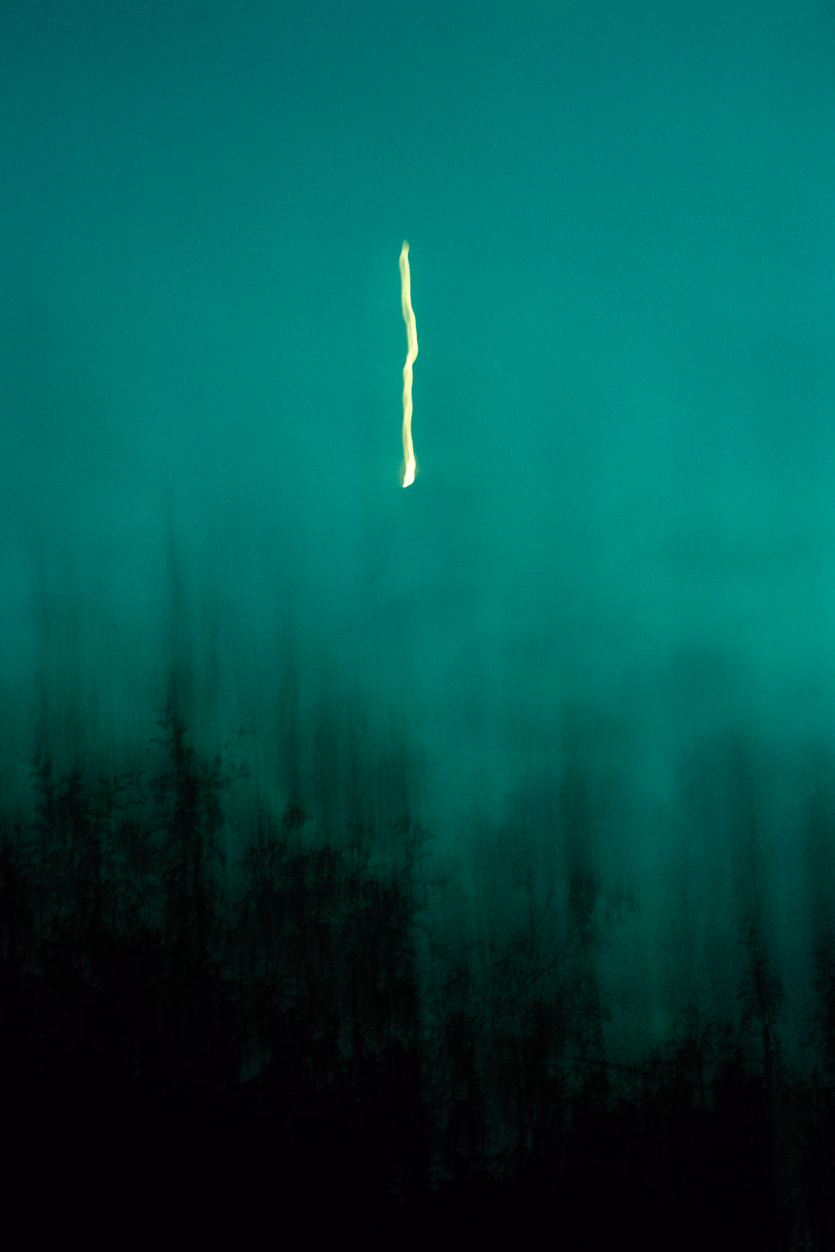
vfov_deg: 37.5
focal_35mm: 53
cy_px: 626
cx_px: 418
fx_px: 1844
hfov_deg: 25.5
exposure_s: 1
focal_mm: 35
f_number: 10
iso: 640
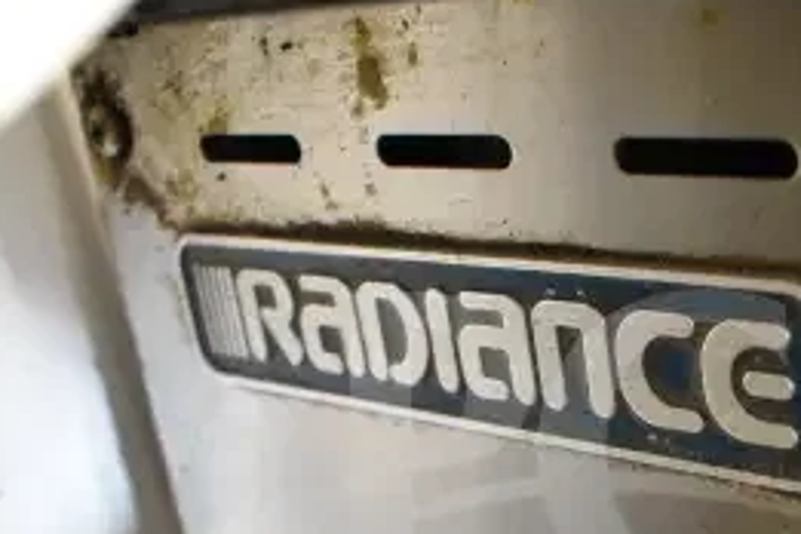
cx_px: 611
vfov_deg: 20.8
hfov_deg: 31.3
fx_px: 1402
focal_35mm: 63
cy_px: 536
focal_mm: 18
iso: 6400
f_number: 3.5
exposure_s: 1/50
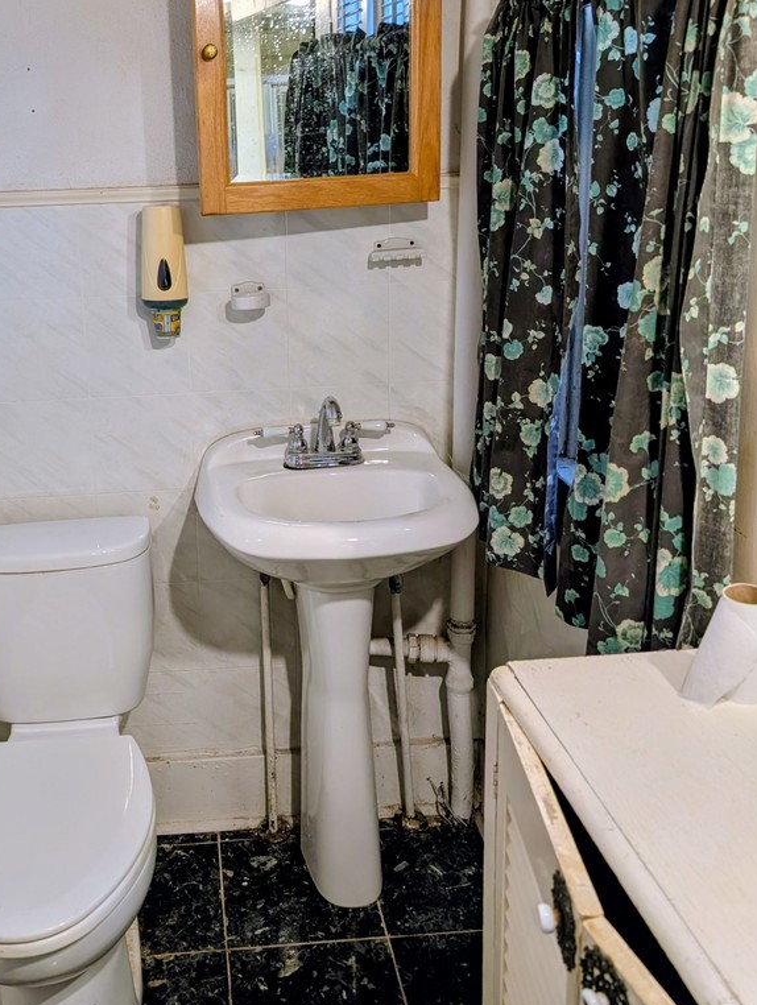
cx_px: 225
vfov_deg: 53.3
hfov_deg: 41.1
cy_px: 373
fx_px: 989
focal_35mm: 34
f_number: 1.68
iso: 23
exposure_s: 1/30
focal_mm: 6.9
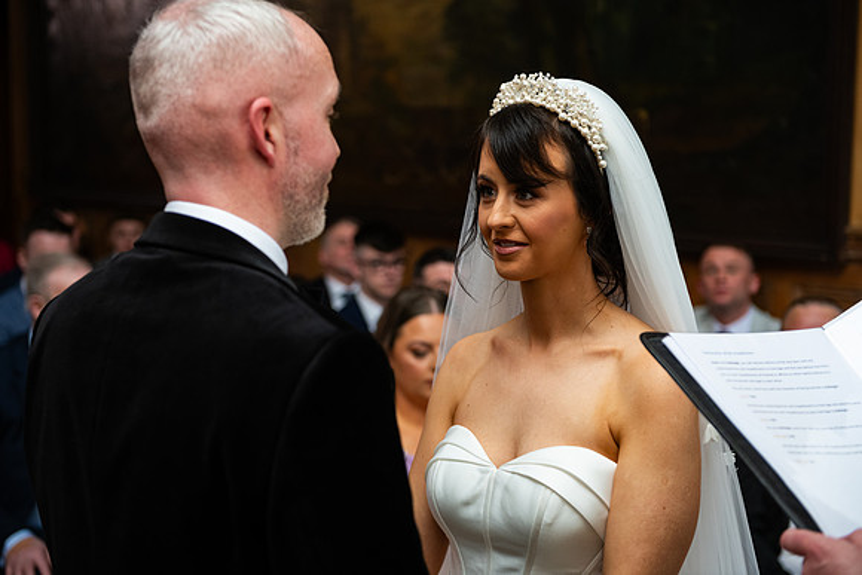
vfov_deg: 21.9
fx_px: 1485
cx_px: 431
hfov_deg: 32.4
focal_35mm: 62
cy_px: 288
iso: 800
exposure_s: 1/160
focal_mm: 62
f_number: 3.5
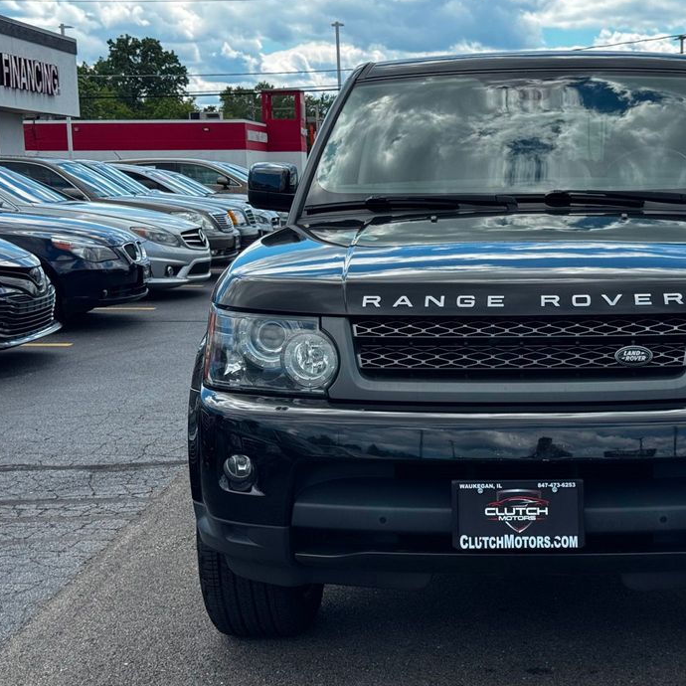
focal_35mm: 63
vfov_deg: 27.3
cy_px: 352
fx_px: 1413
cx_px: 488
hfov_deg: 27.0
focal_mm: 6.76
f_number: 1.78
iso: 64
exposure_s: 1/2611
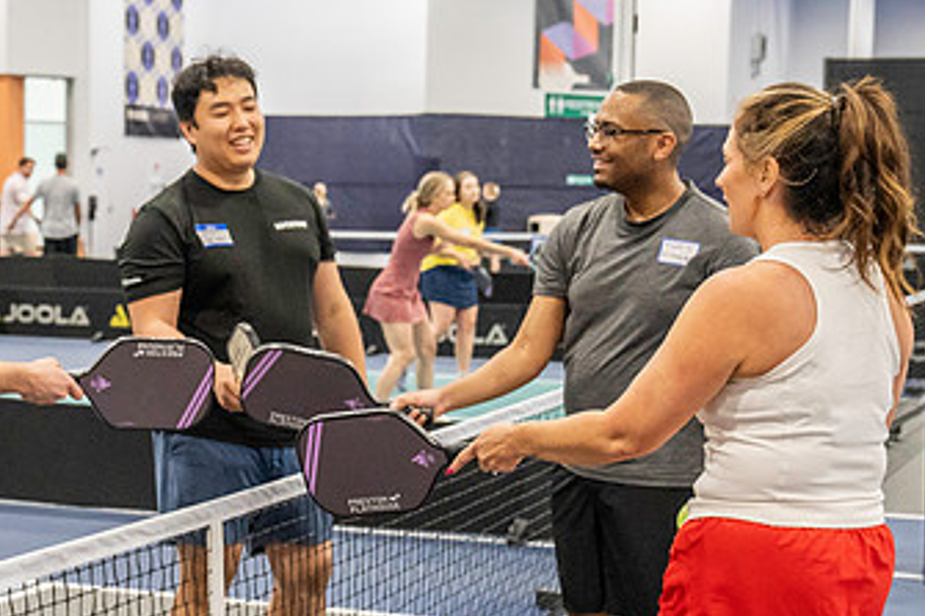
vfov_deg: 16.4
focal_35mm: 83
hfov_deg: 24.5
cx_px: 384
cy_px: 385
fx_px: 2131
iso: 6400
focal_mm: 43
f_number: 4
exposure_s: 1/400
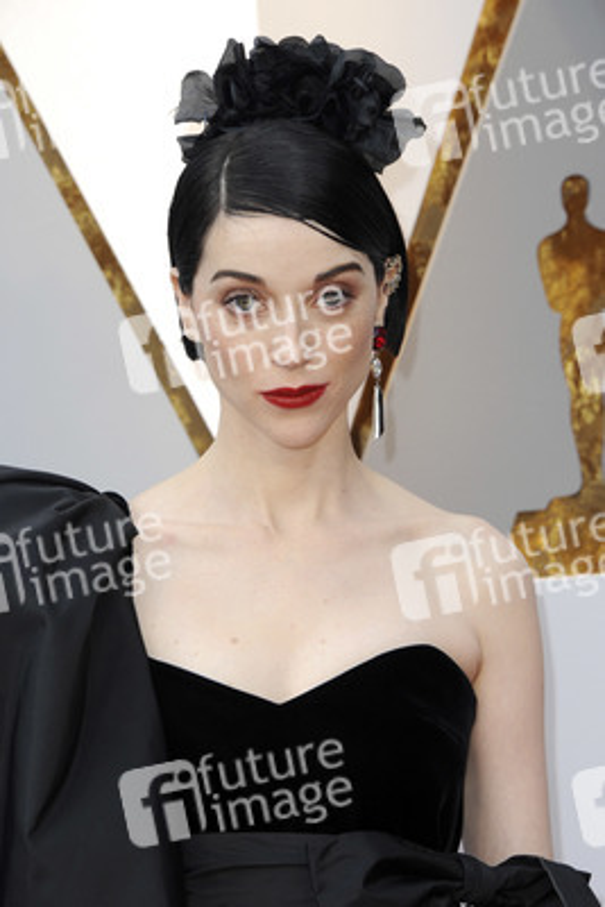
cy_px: 454
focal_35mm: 200
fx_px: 5037
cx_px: 302
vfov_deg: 10.3
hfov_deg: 6.9
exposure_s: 1/250
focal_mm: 200
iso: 1000
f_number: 8
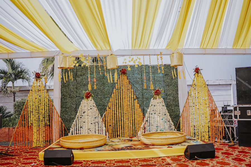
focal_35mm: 35
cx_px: 126
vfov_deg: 37.9
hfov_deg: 54.4
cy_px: 84
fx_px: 244
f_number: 1.4
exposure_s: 1/2000
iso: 100
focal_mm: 35
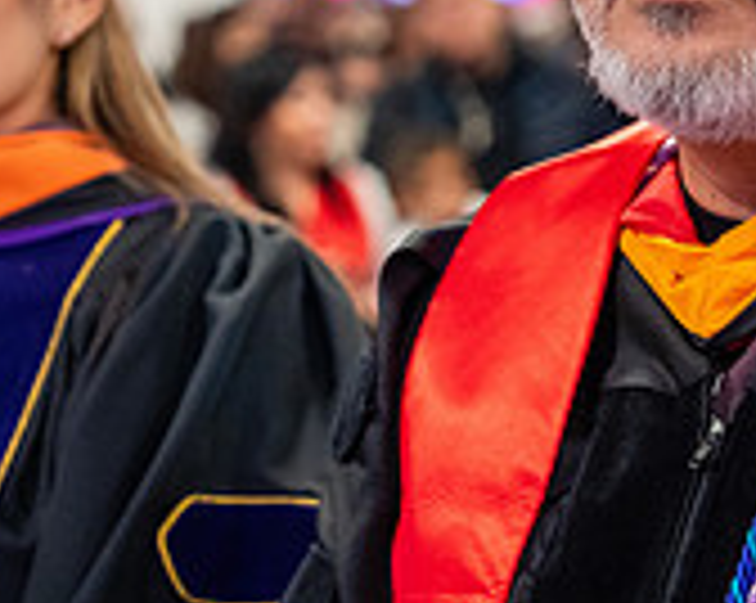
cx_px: 333
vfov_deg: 8.9
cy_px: 92
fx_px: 3844
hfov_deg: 11.2
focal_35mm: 172
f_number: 2.8
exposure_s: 1/160
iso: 1600
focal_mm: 53
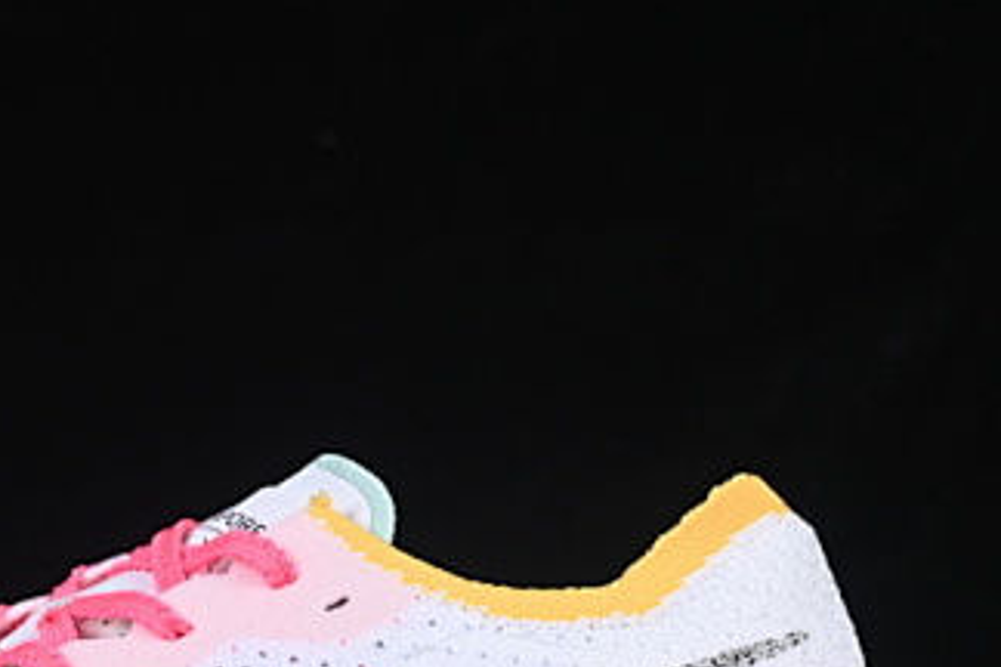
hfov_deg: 11.1
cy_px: 687
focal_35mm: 185
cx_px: 161
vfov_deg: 7.4
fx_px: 5144
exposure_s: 1/80
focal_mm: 50
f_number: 8
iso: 160
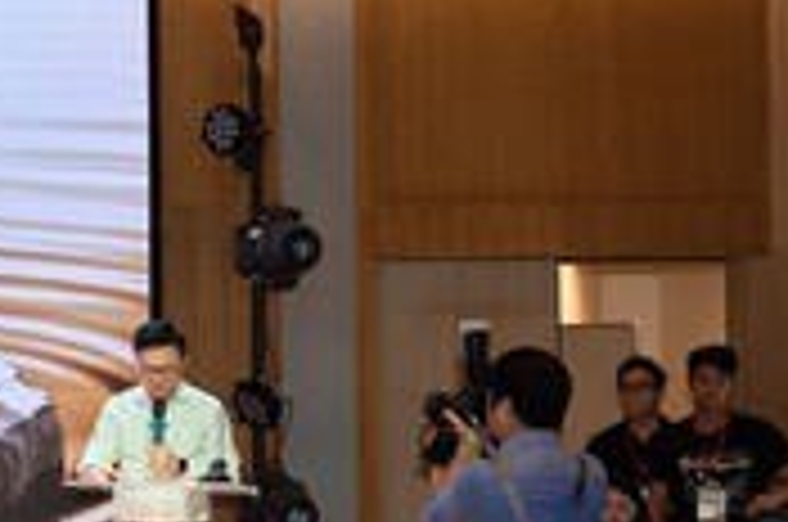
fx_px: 2403
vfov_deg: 12.4
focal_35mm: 110
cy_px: 304
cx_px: -464
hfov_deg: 16.6
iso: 400
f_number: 4
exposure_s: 1/100
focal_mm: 30
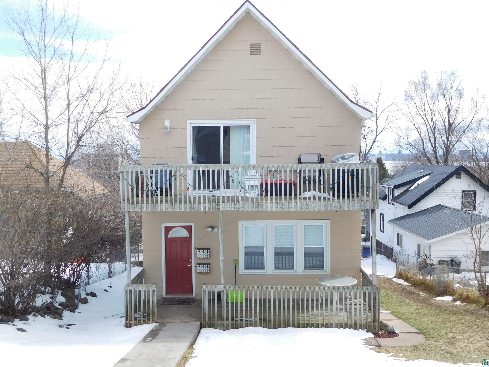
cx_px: 244
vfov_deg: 40.7
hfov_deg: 52.6
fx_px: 494
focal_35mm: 35
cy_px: 184
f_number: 3.8
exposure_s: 1/640
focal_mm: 6.2
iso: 125
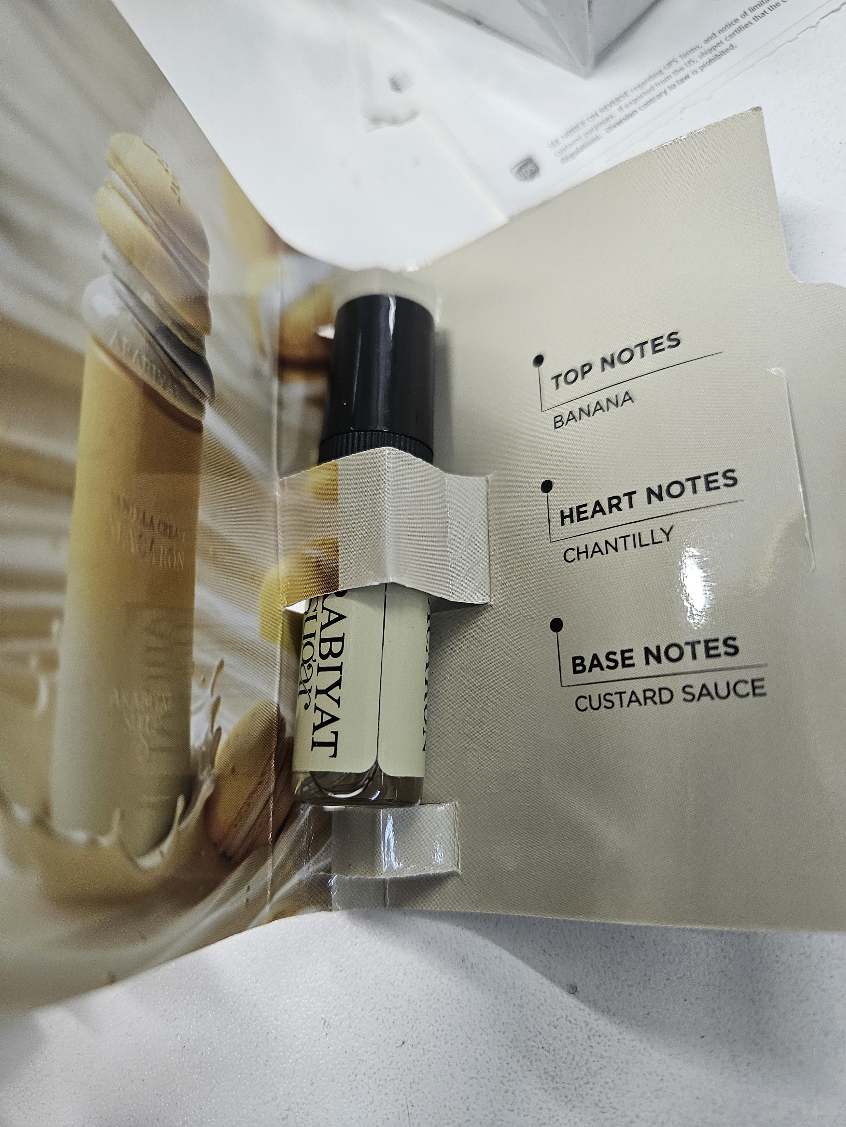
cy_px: 564
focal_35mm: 23
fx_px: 749
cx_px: 423
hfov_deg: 58.9
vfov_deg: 73.9
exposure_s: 1/120
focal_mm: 5.4
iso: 200
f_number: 1.8
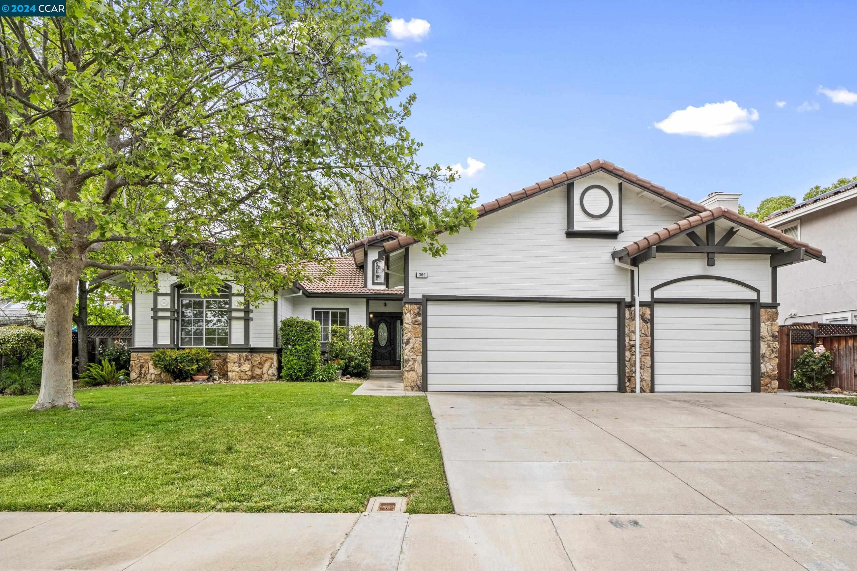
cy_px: 286
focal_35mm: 22
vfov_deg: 57.2
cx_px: 428
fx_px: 524
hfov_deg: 78.6
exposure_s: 1/500
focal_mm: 22
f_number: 10
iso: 320
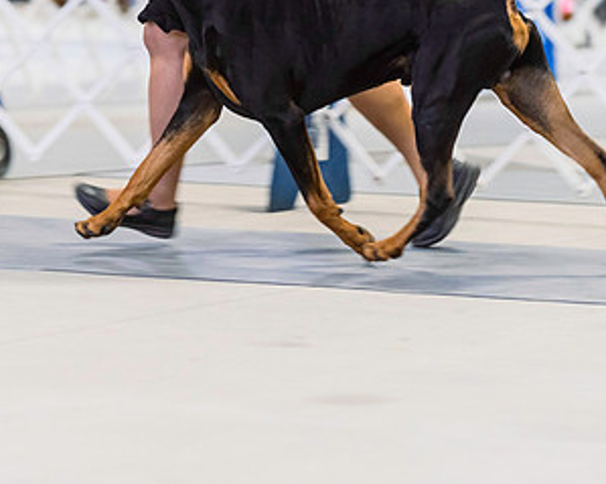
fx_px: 5397
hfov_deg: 6.4
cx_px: 173
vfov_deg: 5.1
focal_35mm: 301
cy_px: 30
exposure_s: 1/160
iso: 3200
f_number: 2.8
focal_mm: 142
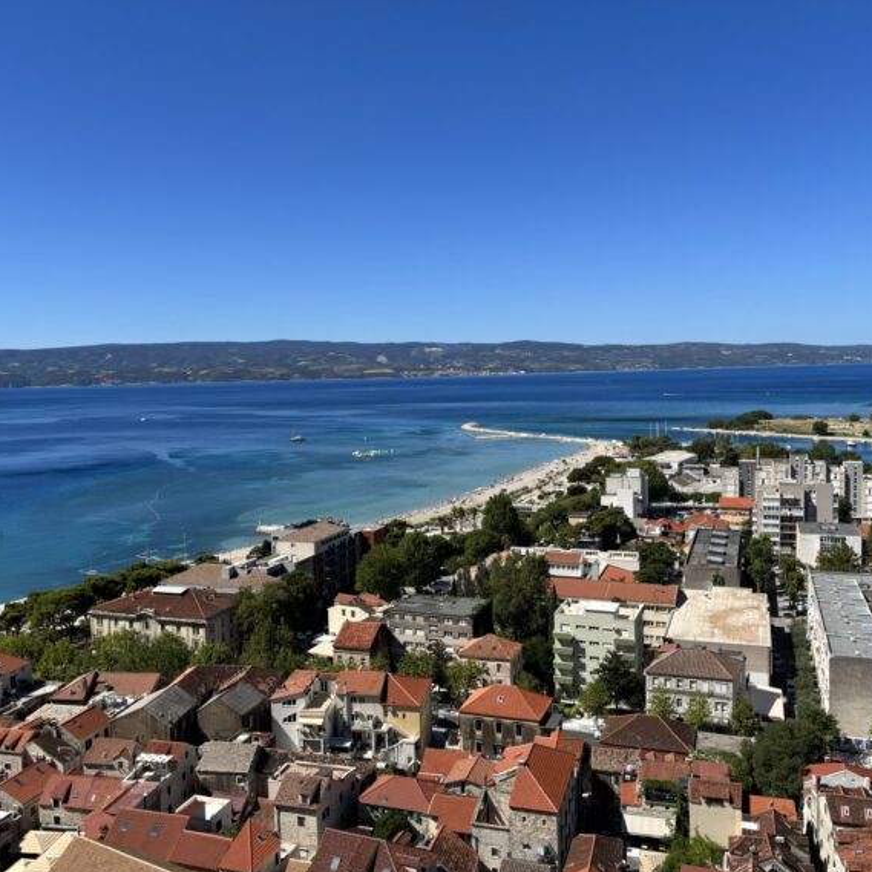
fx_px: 883
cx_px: 412
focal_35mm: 31
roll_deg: +2.4
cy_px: 437
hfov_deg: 52.5
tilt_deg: -4.7
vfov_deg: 52.5
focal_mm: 5.96
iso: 50
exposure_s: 1/2857
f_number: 1.6
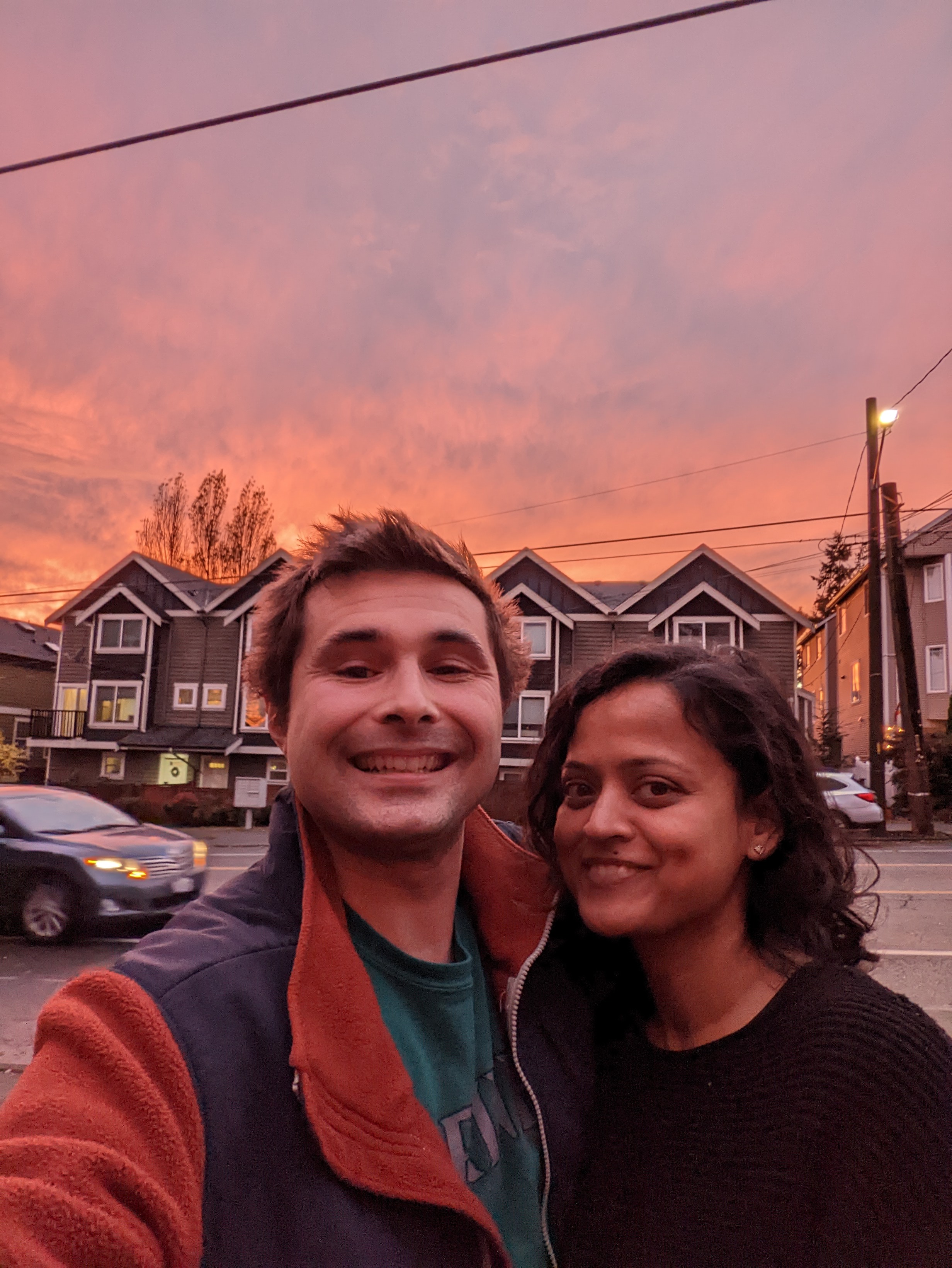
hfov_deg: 56.9
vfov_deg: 71.6
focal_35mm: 24
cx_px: 476
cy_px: 634
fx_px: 879
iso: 46
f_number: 2
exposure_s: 1/41.3
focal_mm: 2.51
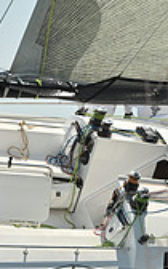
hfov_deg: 5.3
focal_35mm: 246
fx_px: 1802
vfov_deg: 8.5
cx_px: 59
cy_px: 171
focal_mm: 70
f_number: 10
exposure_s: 1/1250
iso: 320
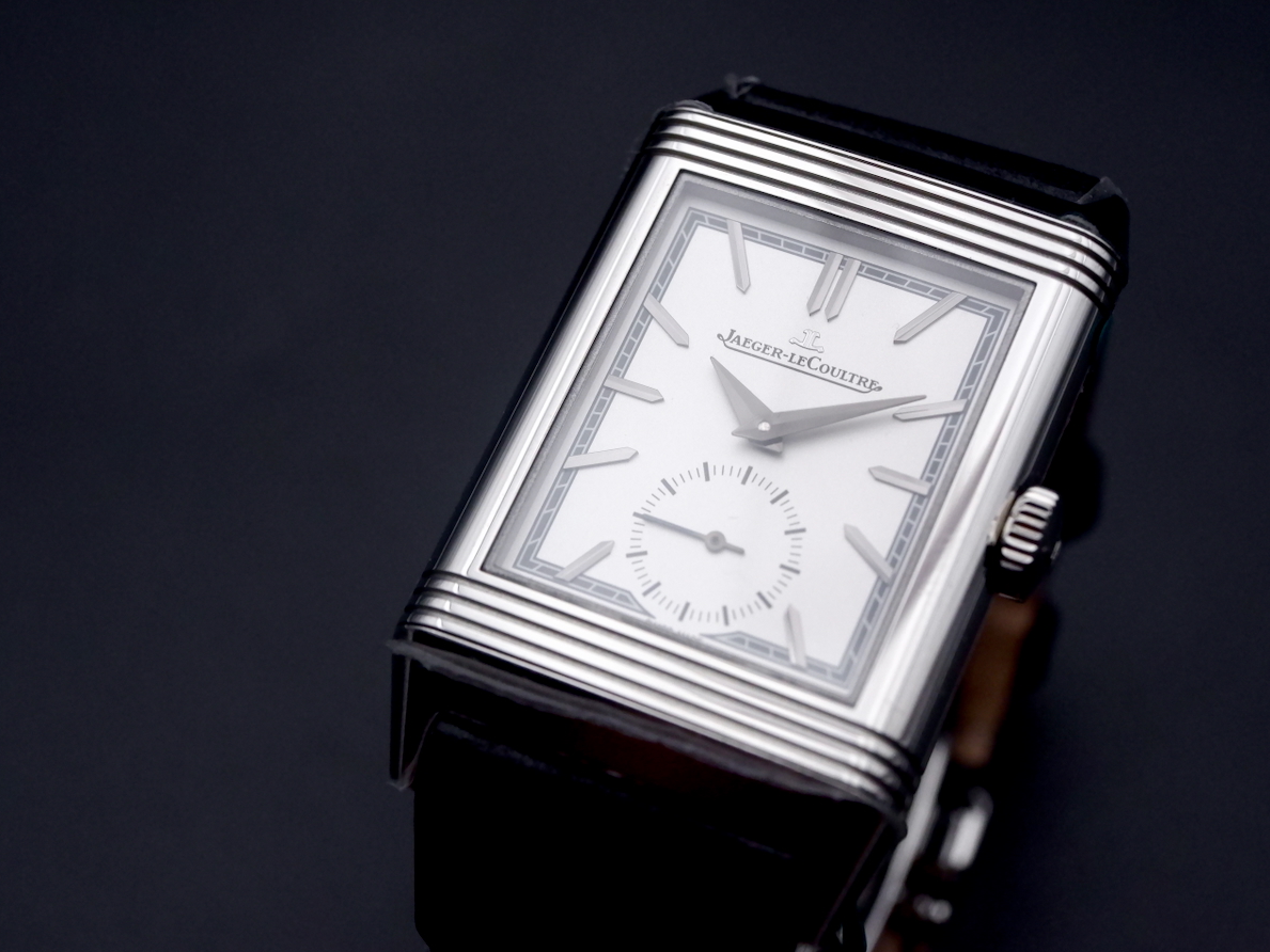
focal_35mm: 56
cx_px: 624
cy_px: 477
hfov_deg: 34.3
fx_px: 2055
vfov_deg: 26.1
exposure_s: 1/4000
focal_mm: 34.3
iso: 4000
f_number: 8
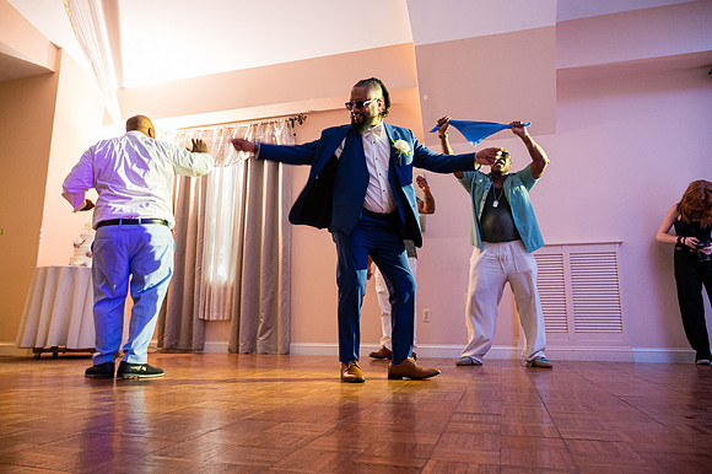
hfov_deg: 70.3
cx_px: 356
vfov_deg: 50.2
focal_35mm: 26
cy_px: 237
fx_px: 506
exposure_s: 1/80
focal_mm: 24
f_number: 4
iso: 6400
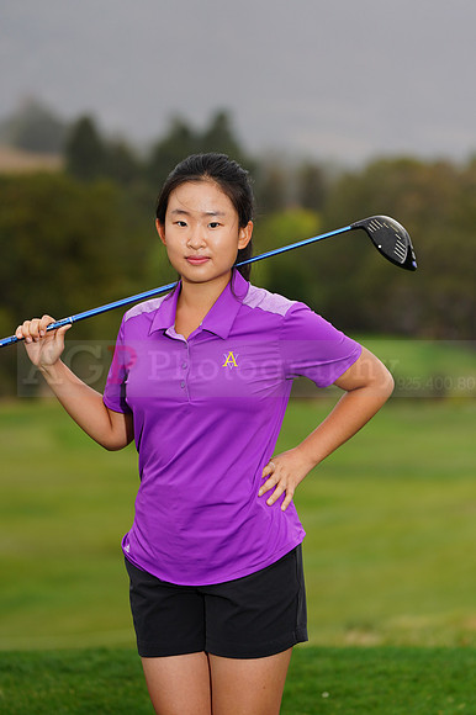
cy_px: 358
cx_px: 238
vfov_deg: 10.3
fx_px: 3971
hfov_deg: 6.9
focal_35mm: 200
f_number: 5.6
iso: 200
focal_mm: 200
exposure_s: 1/200
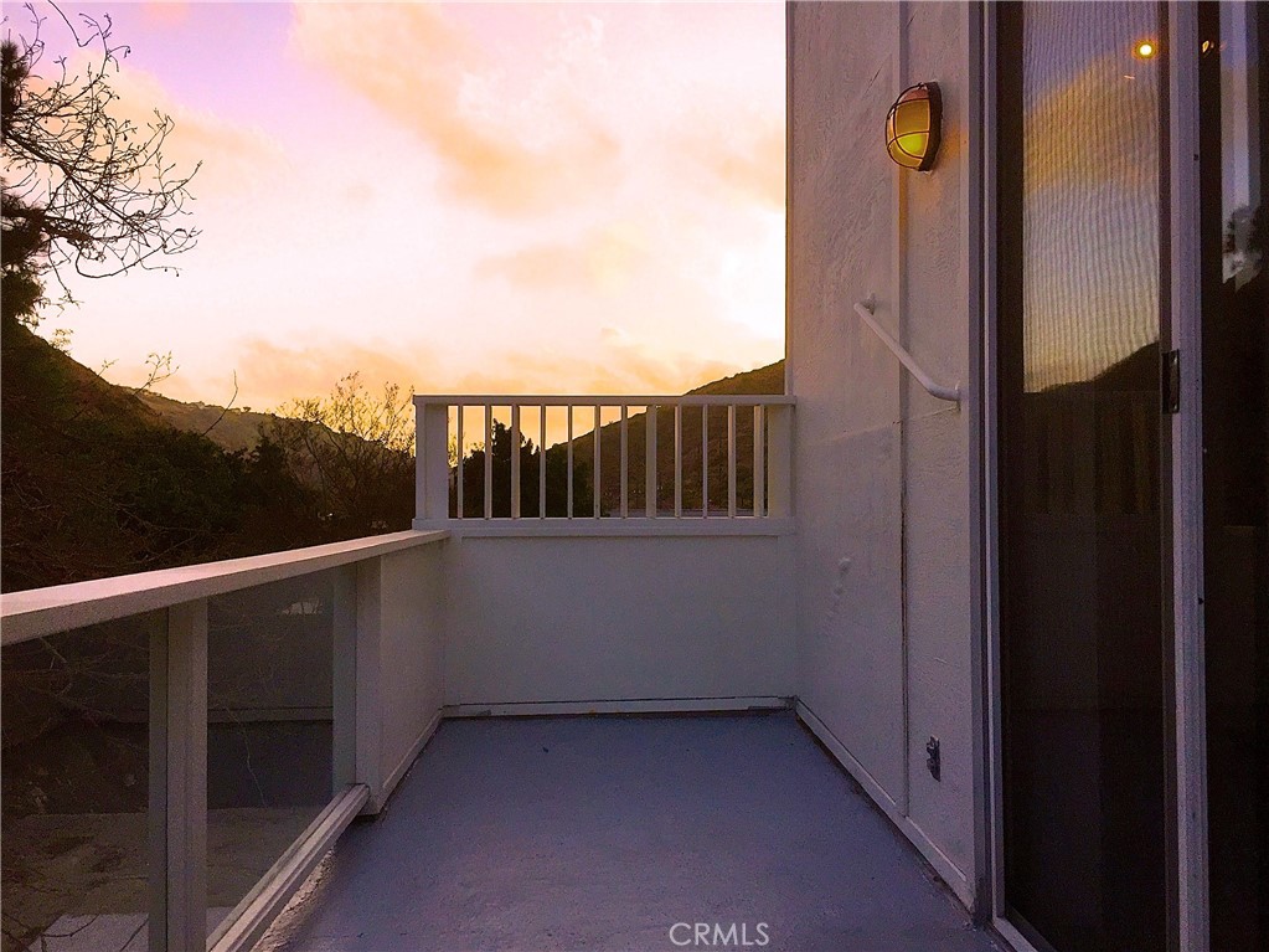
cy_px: 476
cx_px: 634
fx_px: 1063
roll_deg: -1.2
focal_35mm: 29
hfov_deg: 61.7
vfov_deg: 48.2
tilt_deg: +0.8
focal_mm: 4.15
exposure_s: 1/1799
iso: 50
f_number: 2.2
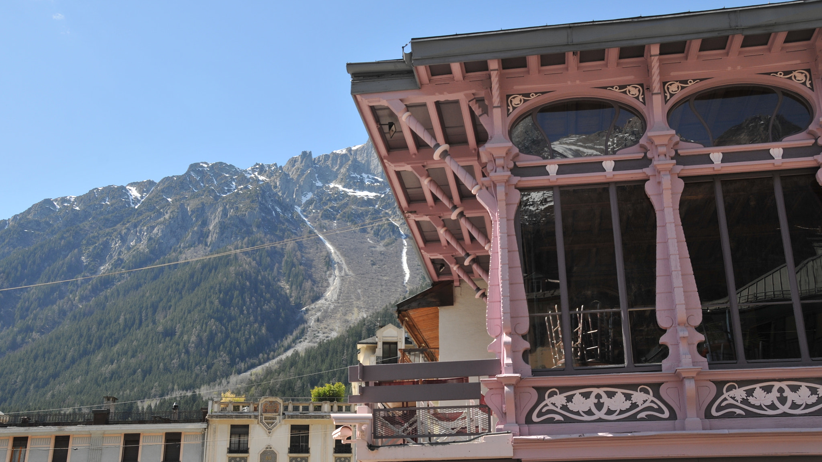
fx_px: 894
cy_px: 252
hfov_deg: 49.4
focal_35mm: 41
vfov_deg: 29.0
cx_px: 412
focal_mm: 26
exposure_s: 1/320
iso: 200
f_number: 7.1
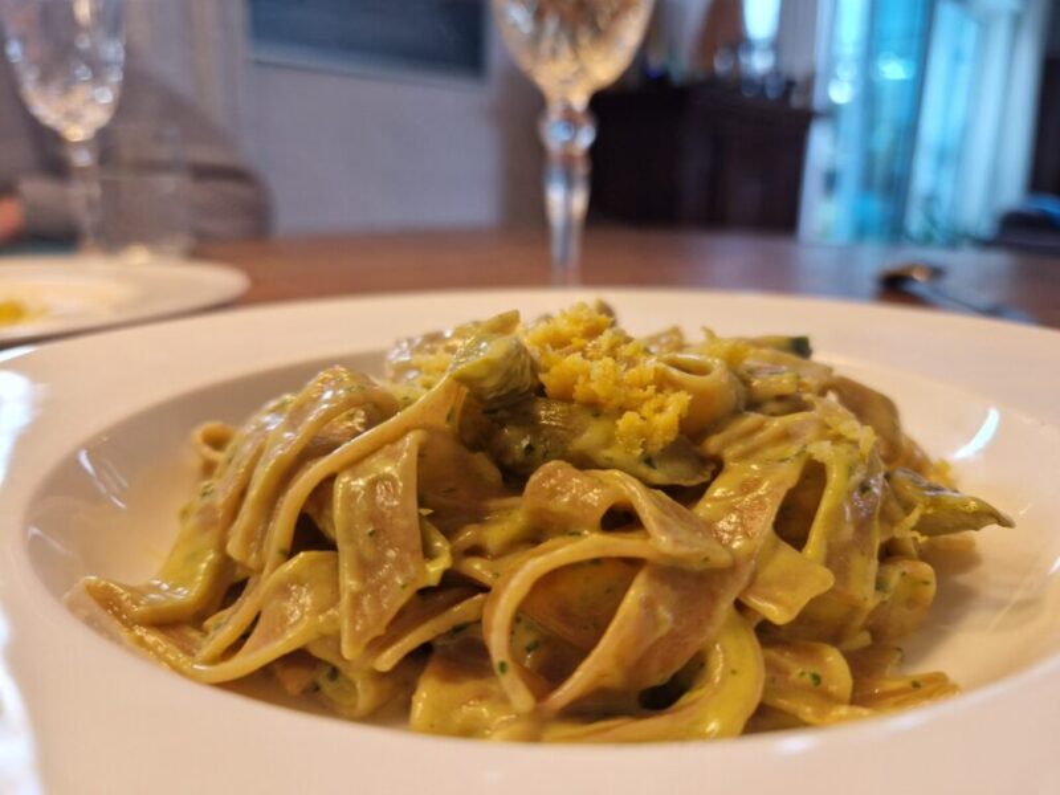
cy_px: 398
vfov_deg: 58.9
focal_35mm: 23
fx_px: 704
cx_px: 530
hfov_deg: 73.9
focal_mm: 5.4
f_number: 1.8
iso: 160
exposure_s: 1/50
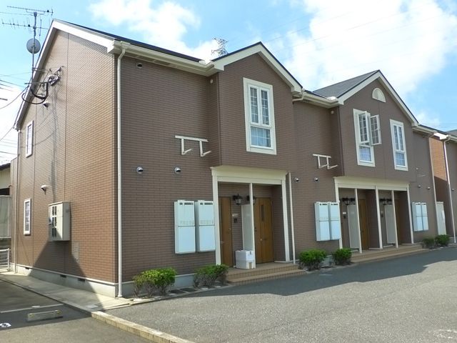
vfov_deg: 36.8
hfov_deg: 47.9
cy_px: 172
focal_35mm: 39
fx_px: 515
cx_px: 228
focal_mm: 5.1
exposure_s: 1/500
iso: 400
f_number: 4
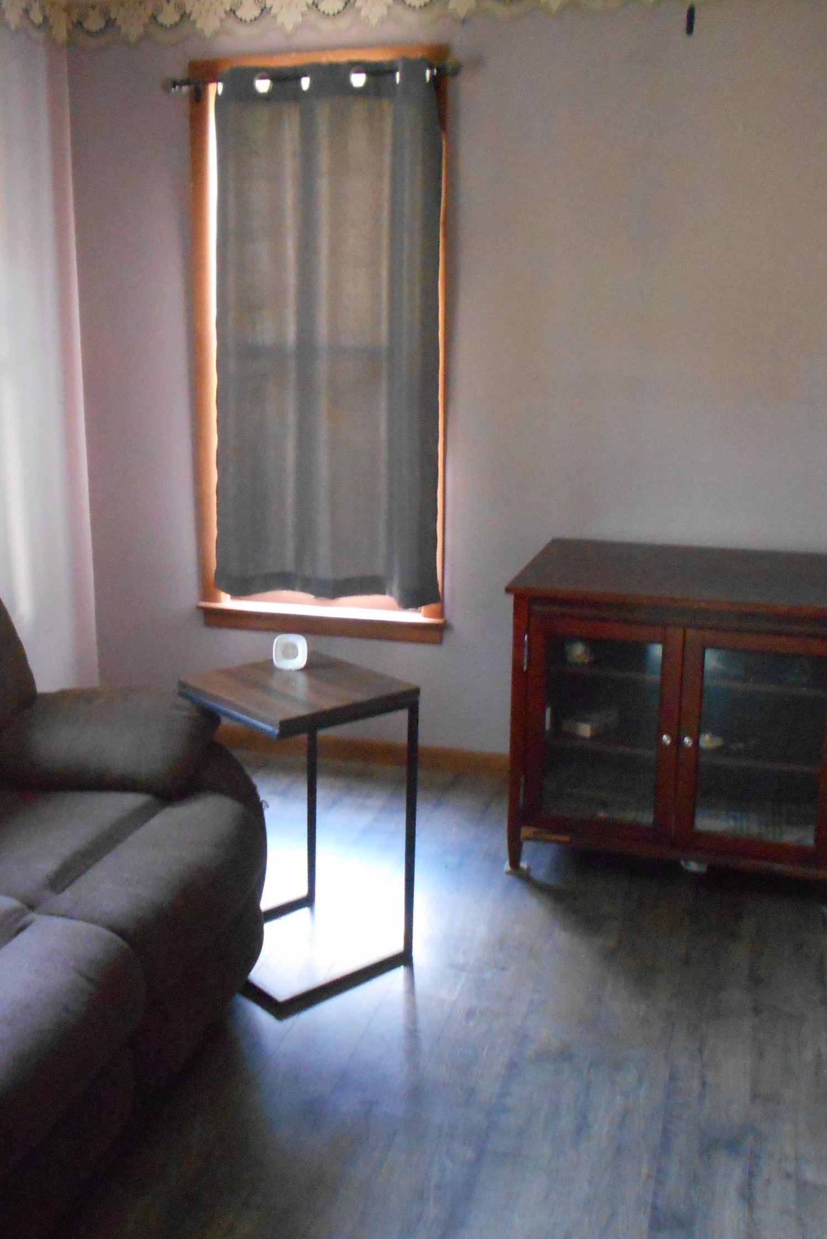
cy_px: 608
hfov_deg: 35.7
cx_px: 309
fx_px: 1275
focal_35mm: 37
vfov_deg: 51.9
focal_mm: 4.6
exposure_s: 1/10
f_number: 3.2
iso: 800
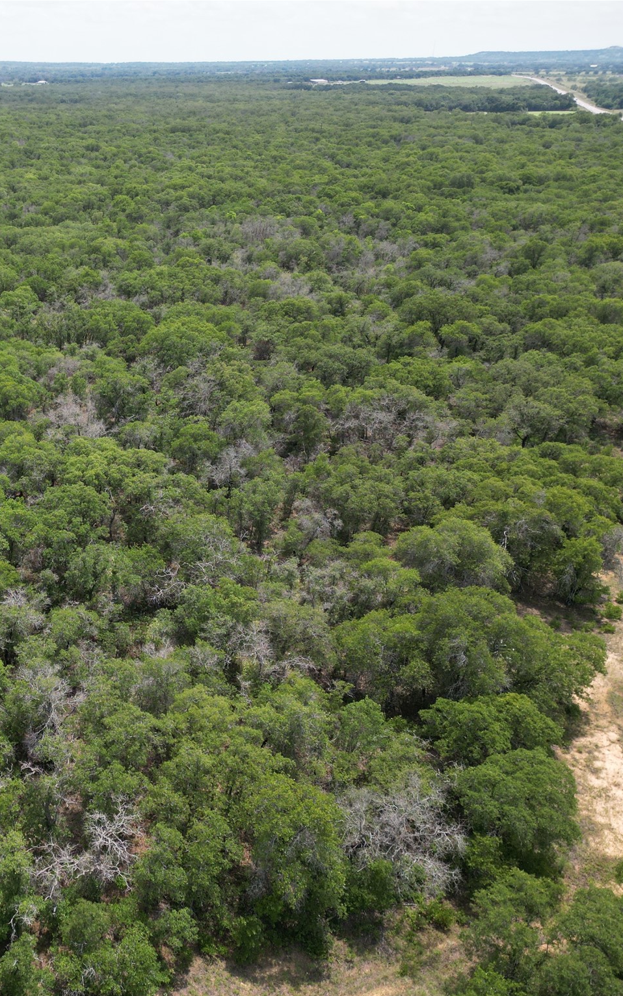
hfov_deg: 34.7
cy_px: 499
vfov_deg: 56.7
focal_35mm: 34
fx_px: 923
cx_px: 38
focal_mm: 6.72
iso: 200
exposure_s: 1/2500
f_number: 1.7
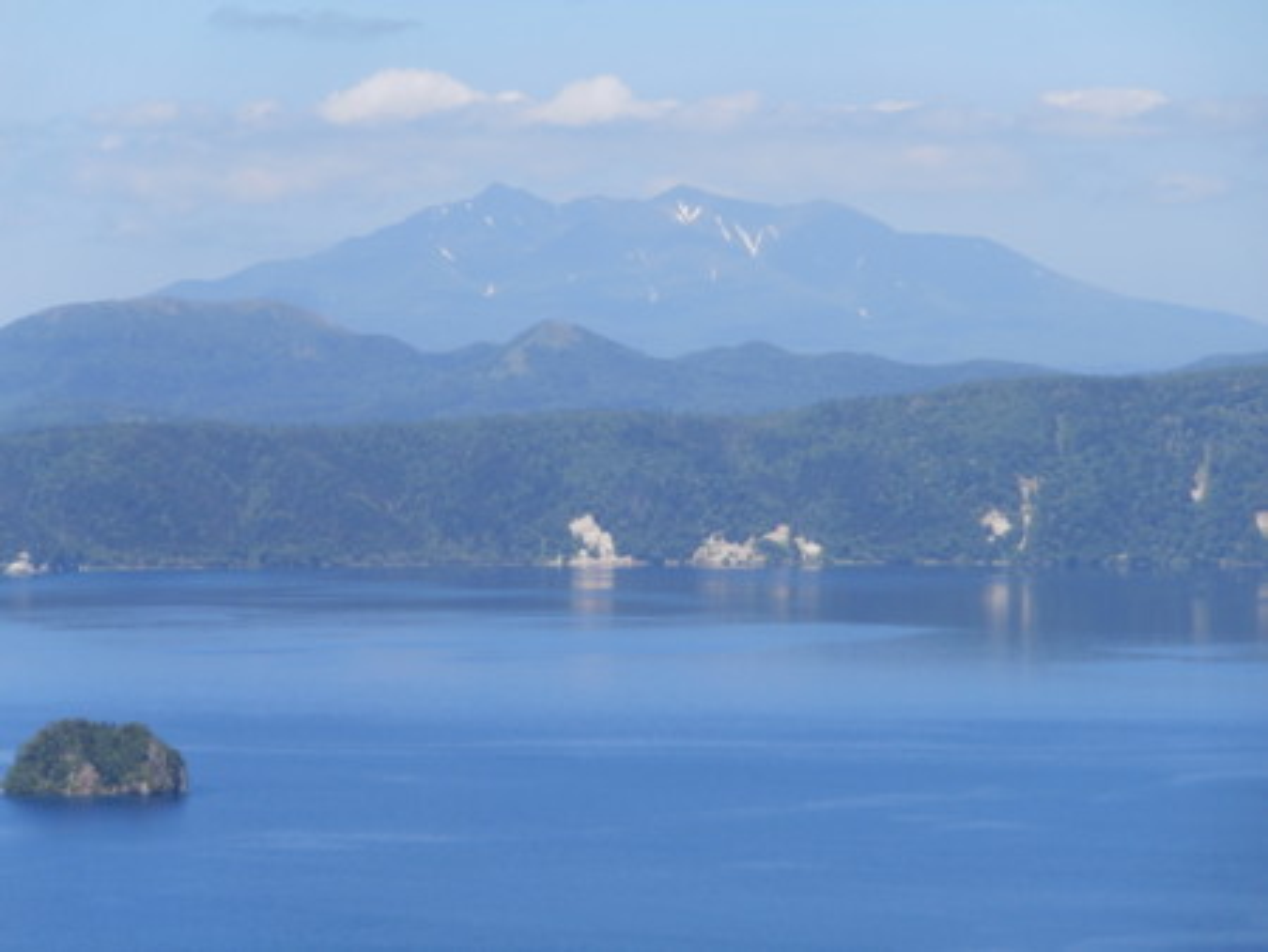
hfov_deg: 11.9
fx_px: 6084
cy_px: 476
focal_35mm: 166
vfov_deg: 9.0
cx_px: 634
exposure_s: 1/400
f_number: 5.8
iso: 100
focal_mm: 29.39
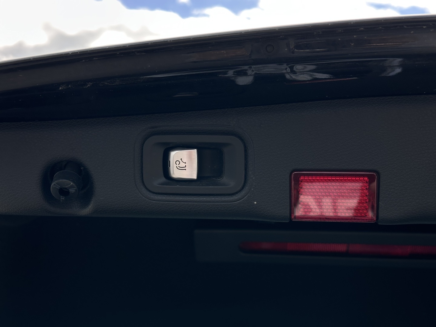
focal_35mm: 48
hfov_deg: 39.7
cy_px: 164
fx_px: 605
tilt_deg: +6.7
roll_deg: -0.4
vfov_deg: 30.3
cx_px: 218
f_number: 1.78
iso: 64
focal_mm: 6.86
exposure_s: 1/756
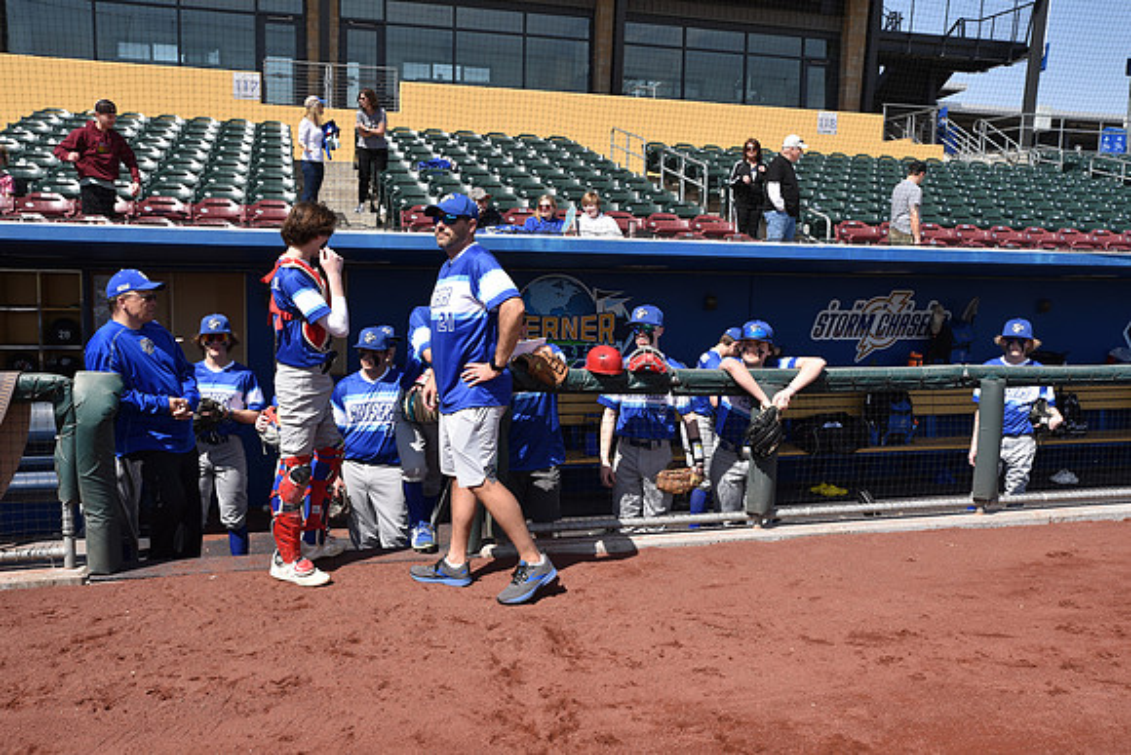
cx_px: 566
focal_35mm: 32
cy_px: 378
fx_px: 1006
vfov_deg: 41.1
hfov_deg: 58.7
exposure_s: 1/320
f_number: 9
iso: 200
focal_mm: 32
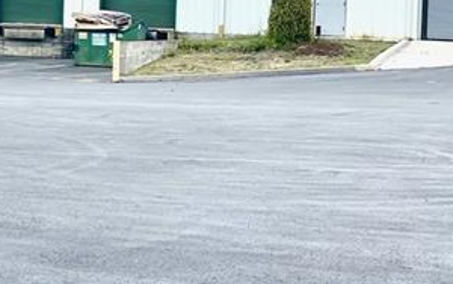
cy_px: 35
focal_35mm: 94
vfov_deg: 13.8
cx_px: -128
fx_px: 1161
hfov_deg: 20.3
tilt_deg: -2.9
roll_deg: -1.0
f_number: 1.6
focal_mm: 5.1
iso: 32
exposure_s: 1/4202
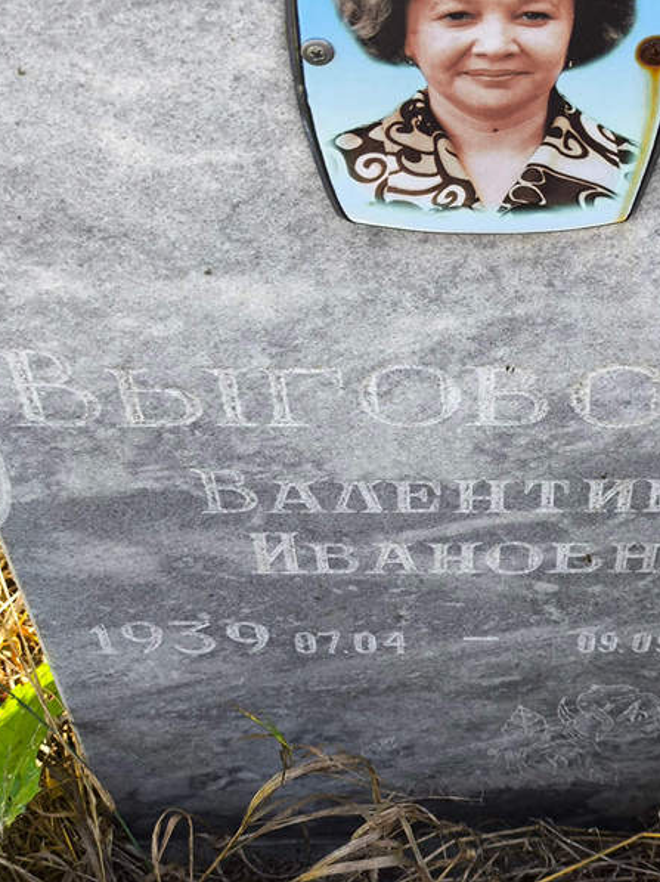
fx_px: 1705
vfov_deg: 29.0
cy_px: 442
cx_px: 498
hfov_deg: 21.7
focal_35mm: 67
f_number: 1.7
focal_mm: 4.71
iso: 50
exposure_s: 1/121
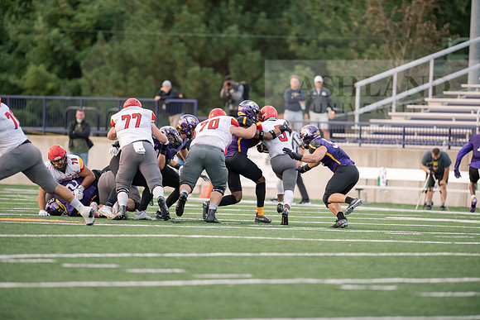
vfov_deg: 4.6
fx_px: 4001
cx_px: 240
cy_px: 160
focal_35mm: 300
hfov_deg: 6.9
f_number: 3.2
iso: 1250
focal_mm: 300
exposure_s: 1/1000
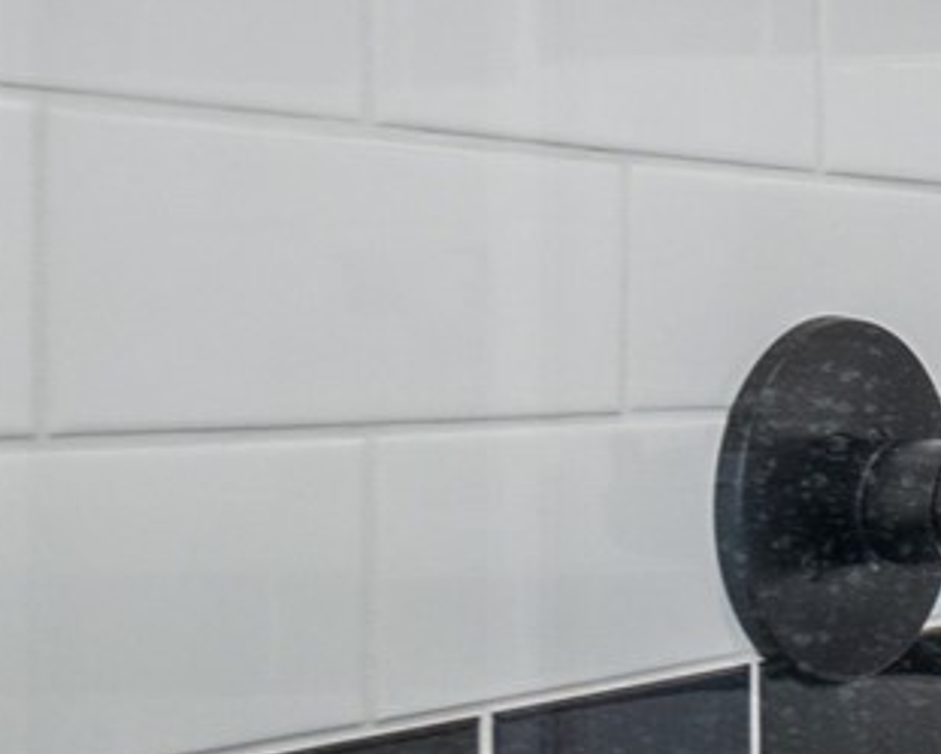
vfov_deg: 17.9
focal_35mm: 86
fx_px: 2396
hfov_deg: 13.0
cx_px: 2526
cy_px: 356
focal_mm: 14
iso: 640
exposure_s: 1/50
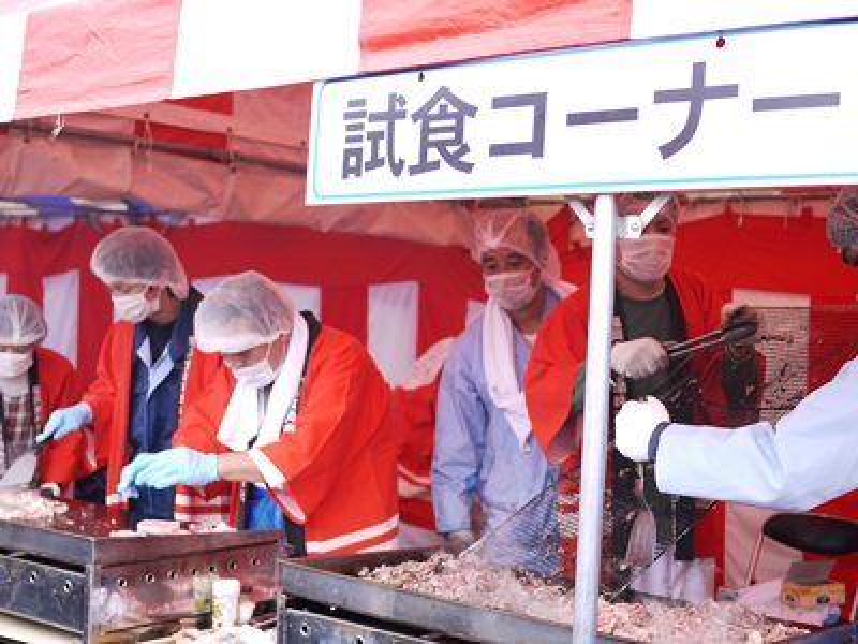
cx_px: 429
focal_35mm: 56
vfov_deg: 26.1
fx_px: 1388
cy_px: 322
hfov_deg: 34.3
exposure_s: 1/800
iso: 100
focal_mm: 20
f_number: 1.8
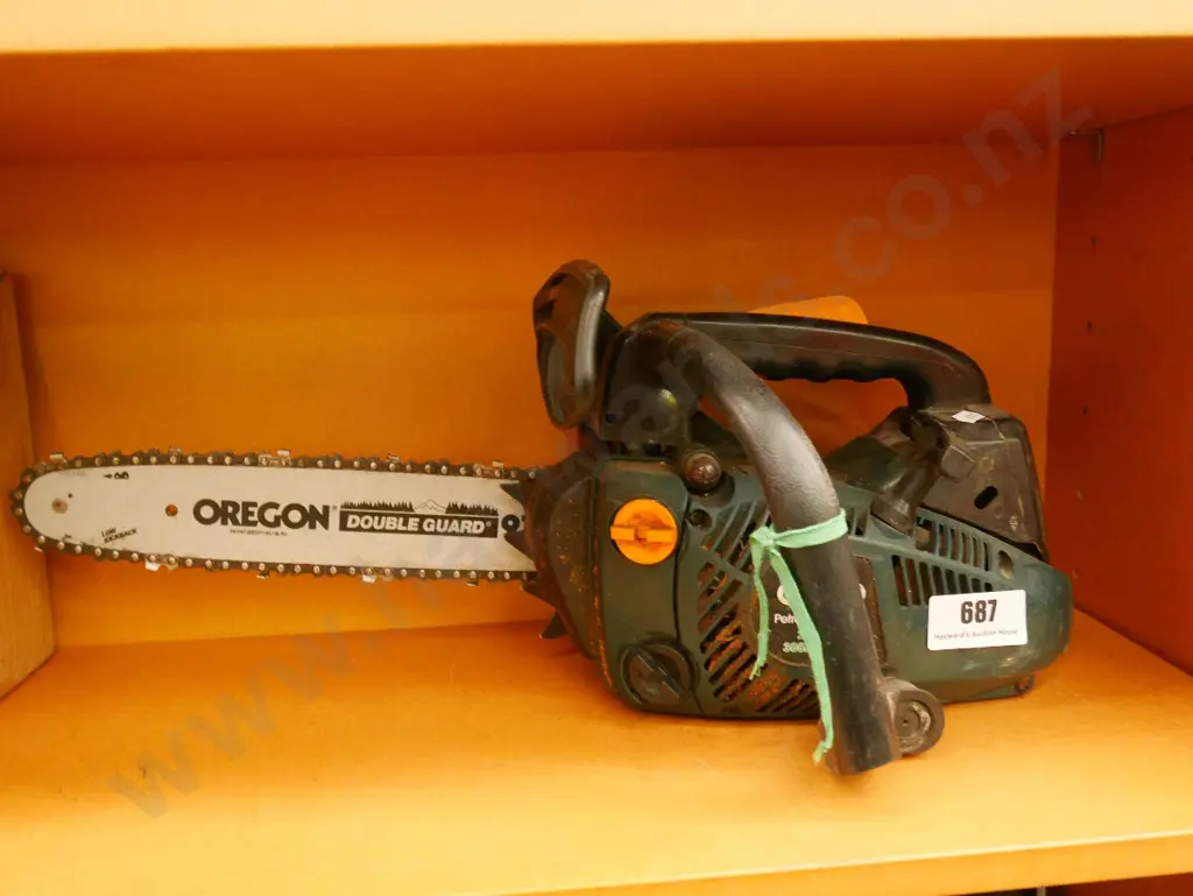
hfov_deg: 59.9
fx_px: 1034
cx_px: 596
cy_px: 448
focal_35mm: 30
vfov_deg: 46.8
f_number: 3.7
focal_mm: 15
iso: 3200
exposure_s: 1/20
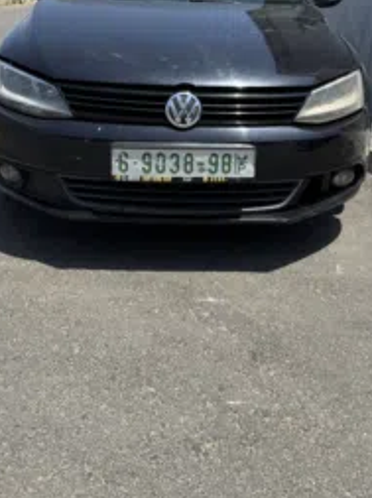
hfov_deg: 37.6
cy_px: 148
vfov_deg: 47.8
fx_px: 546
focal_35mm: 38
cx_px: 183
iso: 80
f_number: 1.78
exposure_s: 1/3413
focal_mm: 6.76
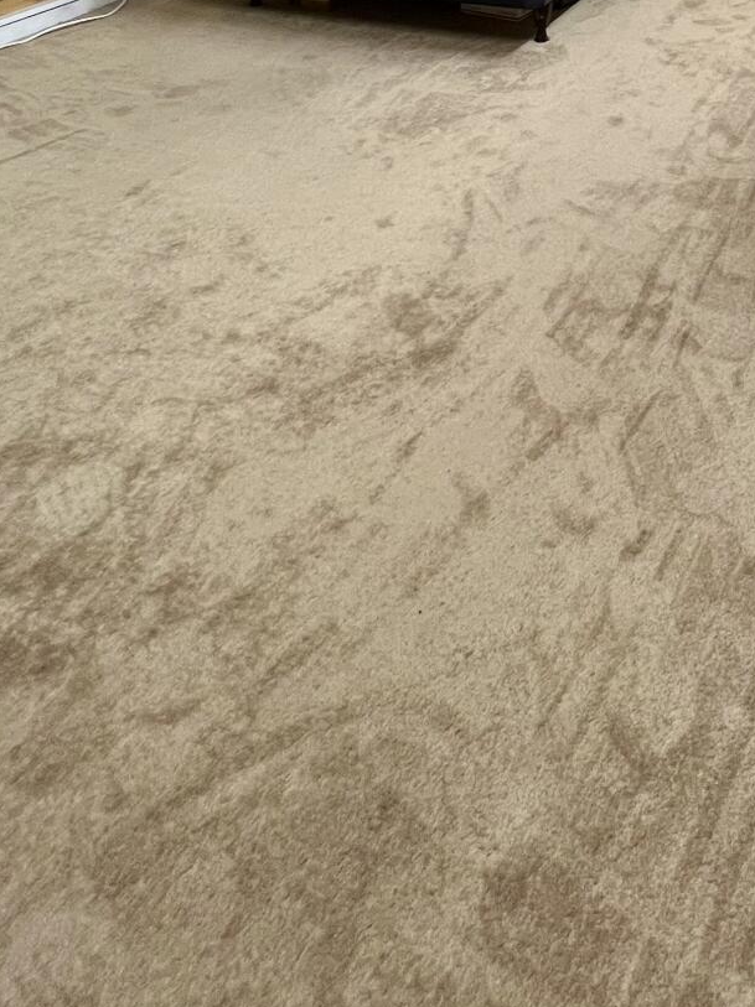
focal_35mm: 32
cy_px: -58
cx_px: 667
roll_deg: +0.1
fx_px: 931
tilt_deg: -14.2
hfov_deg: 41.0
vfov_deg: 45.3
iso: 200
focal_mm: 1.57
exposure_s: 1/60
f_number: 1.8
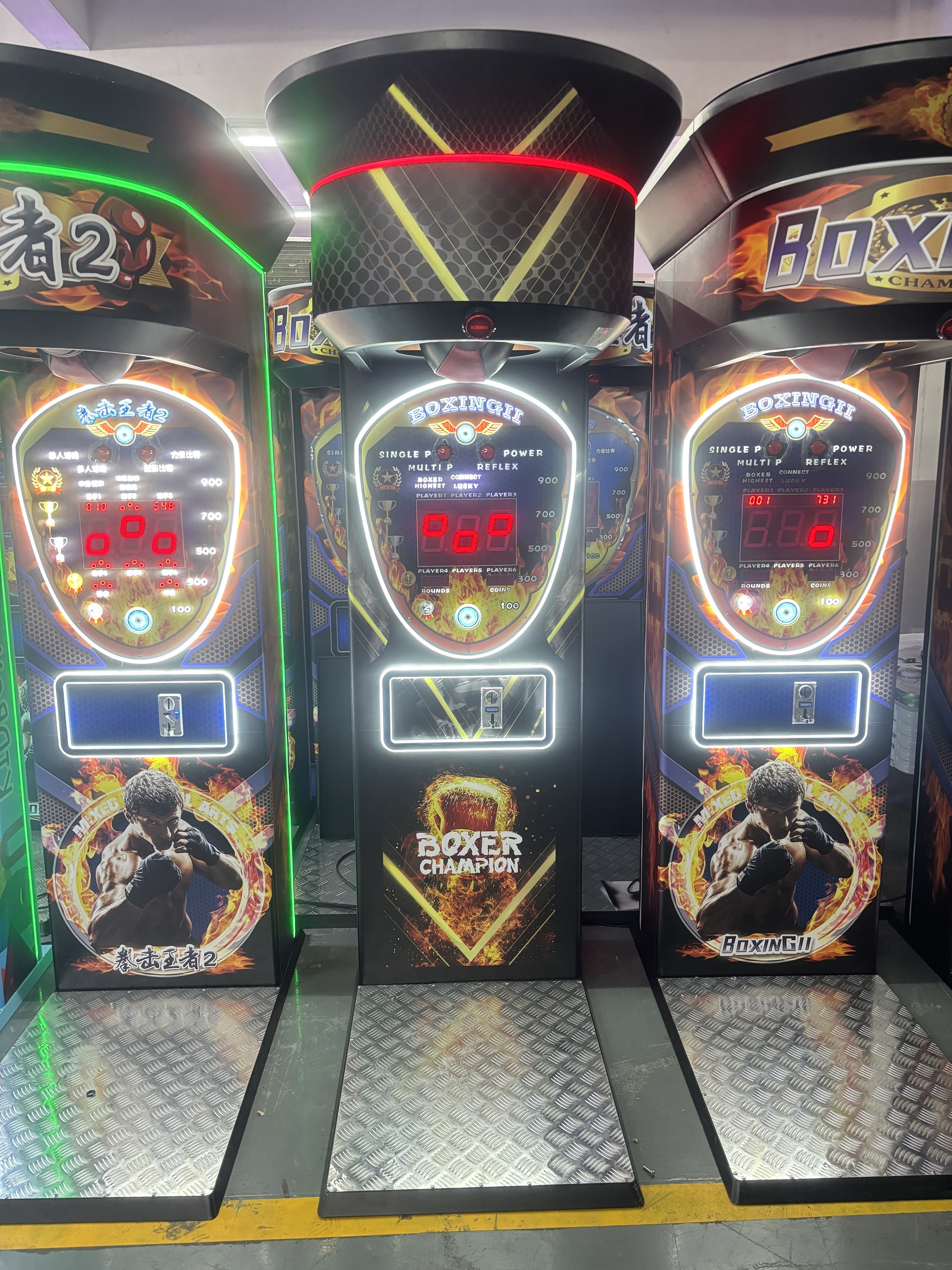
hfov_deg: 53.1
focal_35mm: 26
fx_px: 953
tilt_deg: -11.3
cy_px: 635
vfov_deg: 67.3
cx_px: 476
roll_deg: -0.7
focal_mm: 5.96
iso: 320
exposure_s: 1/42
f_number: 1.6
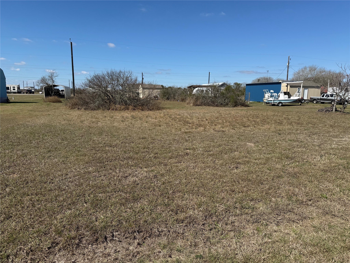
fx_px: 243
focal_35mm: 24
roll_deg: +0.3
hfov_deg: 71.6
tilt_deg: -9.9
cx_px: 175
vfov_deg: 56.8
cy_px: 132
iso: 80
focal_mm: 6.76
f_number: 1.78
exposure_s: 1/6173
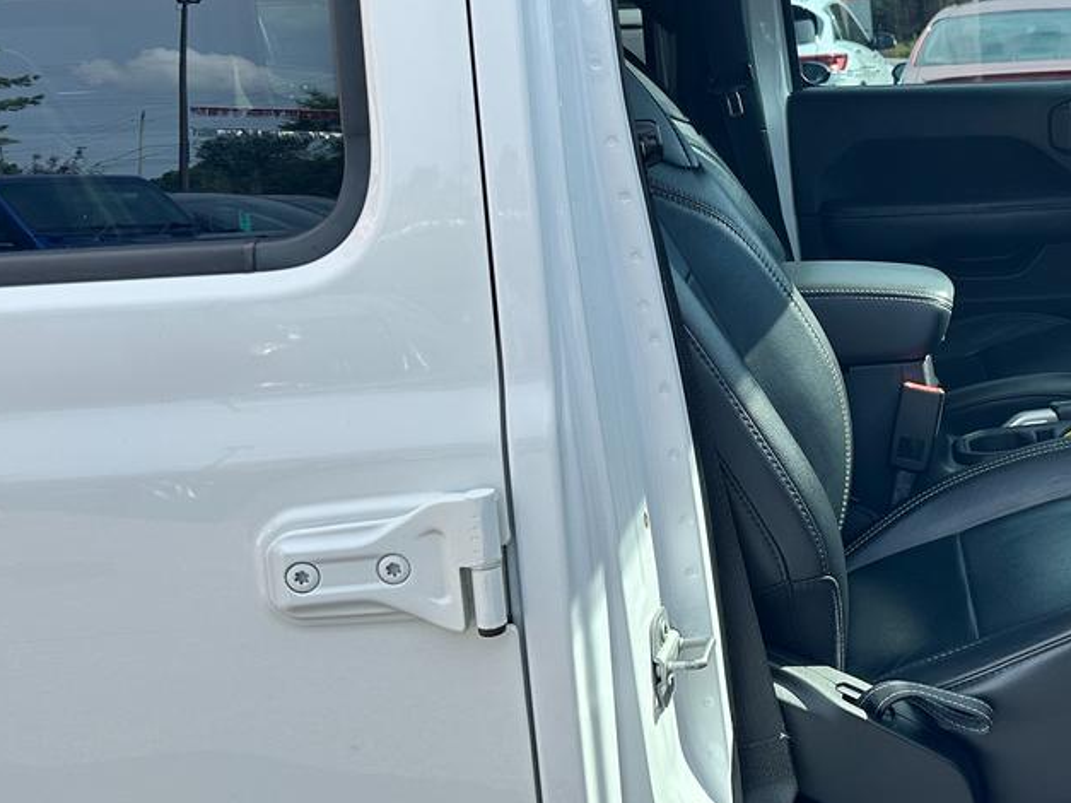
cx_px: 1074
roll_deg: +3.4
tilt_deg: -11.0
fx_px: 1516
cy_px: 284
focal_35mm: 49
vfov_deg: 29.5
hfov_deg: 35.2
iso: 80
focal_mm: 6.86
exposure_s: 1/1751
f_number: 1.78
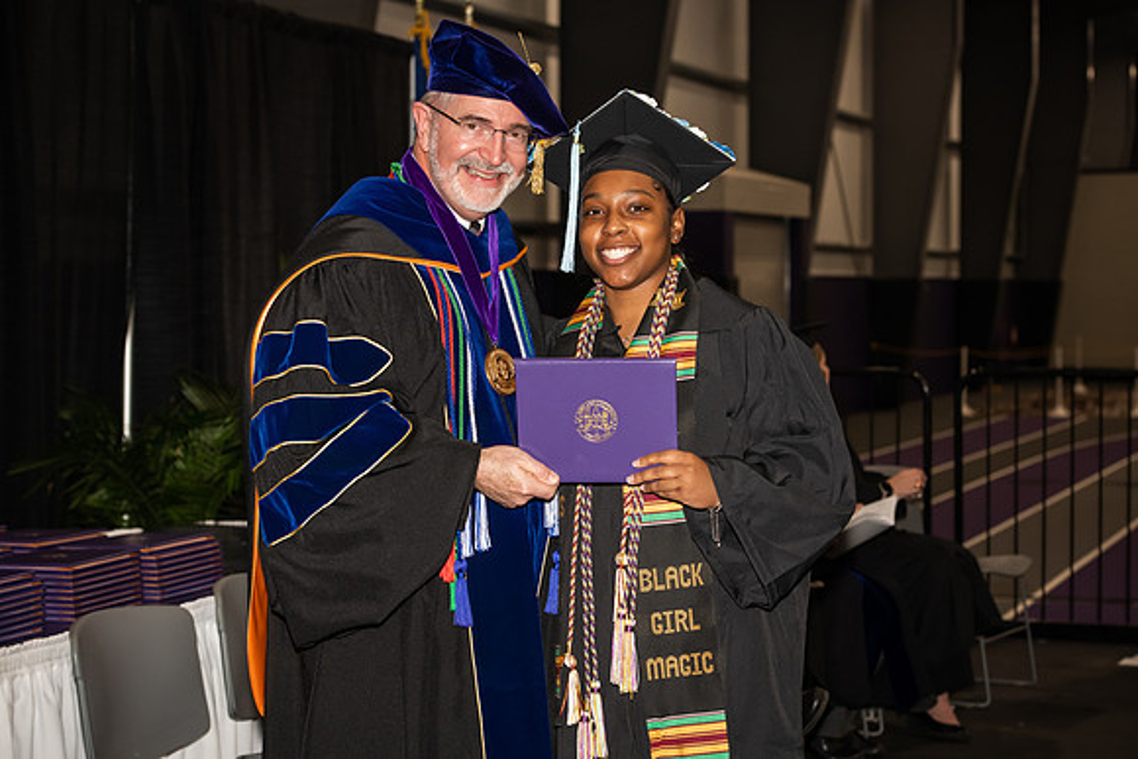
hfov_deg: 25.4
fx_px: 2529
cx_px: 569
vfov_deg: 17.1
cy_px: 380
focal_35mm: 80
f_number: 5.6
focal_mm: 80
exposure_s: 1/200
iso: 1000
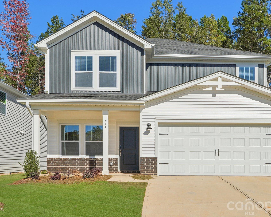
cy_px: 109
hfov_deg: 52.6
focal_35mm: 34
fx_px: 273
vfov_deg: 43.4
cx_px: 159
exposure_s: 1/350
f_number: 8
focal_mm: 20
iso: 100
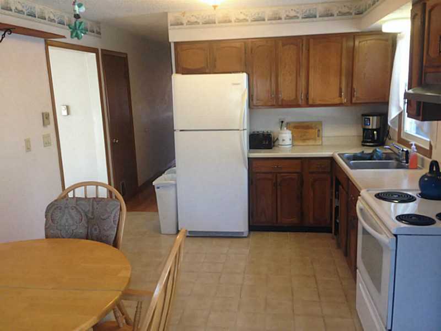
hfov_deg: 55.4
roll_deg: +1.4
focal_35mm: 33
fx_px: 420
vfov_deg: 42.9
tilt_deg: -11.4
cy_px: 166
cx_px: 220
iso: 125
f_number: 2.4
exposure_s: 1/20
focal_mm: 4.12
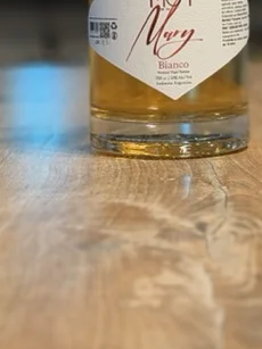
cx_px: 164
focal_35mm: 100
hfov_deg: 14.8
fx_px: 1010
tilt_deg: -3.4
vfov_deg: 19.1
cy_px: -8
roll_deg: -0.2
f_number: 1.78
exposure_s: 1/50
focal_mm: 6.76
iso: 100
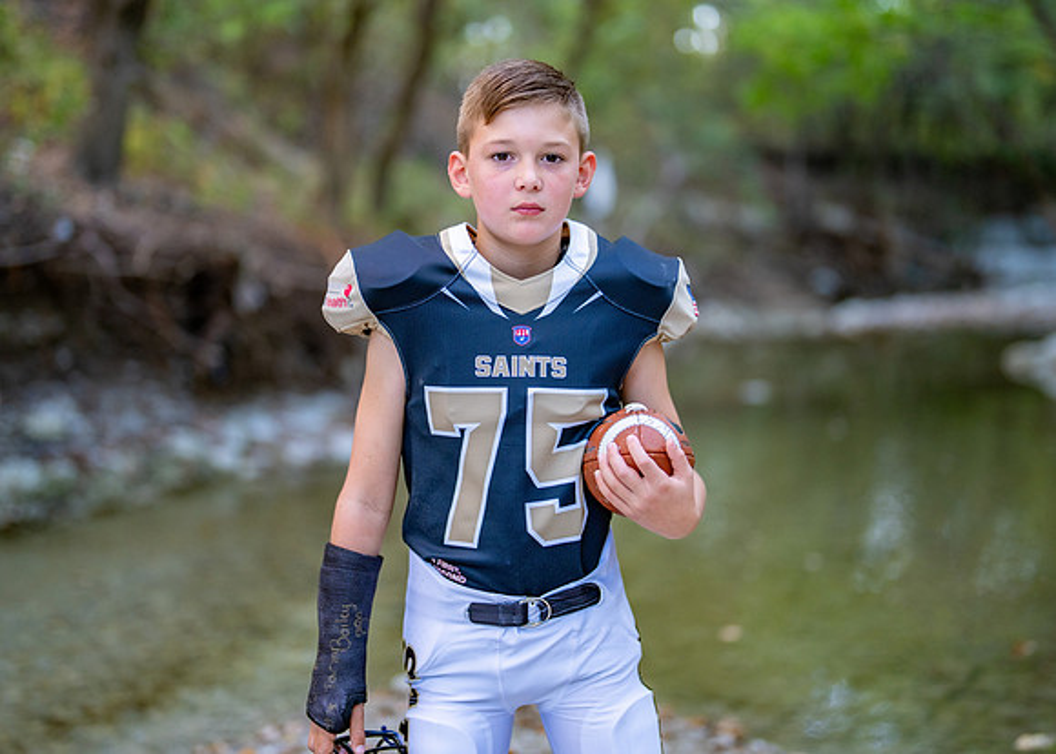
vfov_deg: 23.6
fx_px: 1805
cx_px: 523
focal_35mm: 60
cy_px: 330
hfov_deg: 32.6
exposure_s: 1/500
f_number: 1.2
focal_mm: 50
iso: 500
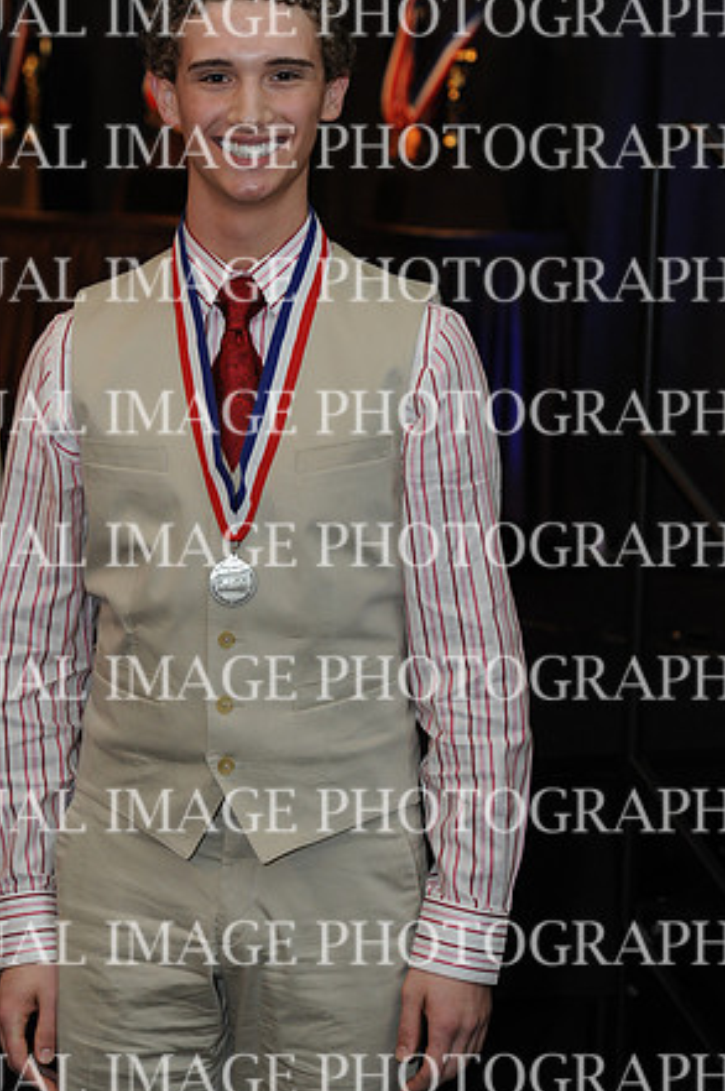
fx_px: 3664
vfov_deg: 16.9
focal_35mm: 121
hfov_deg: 11.3
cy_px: 477
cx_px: 299
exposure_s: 1/160
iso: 1250
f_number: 5
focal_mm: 92
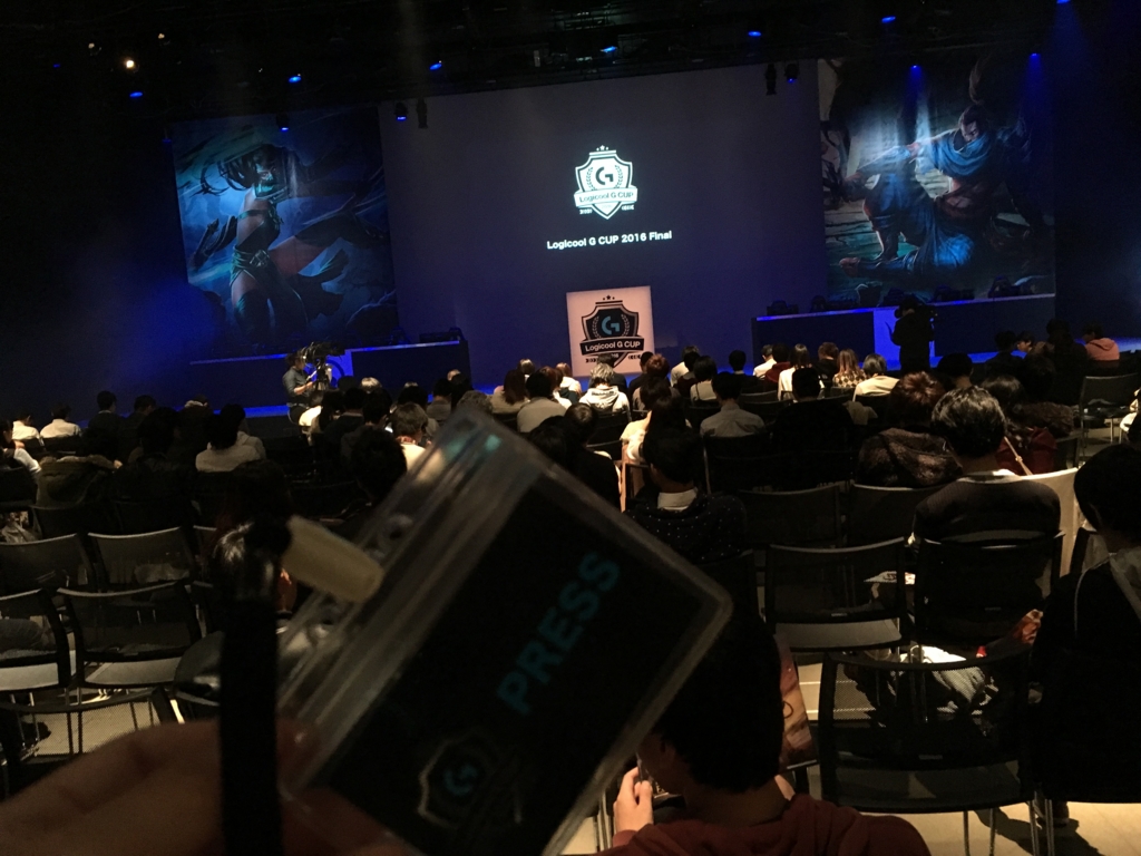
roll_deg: +6.3
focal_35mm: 29
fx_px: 956
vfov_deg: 48.2
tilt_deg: -4.5
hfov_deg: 61.7
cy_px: 428
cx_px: 570
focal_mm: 4.15
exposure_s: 1/20
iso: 200
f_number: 2.2
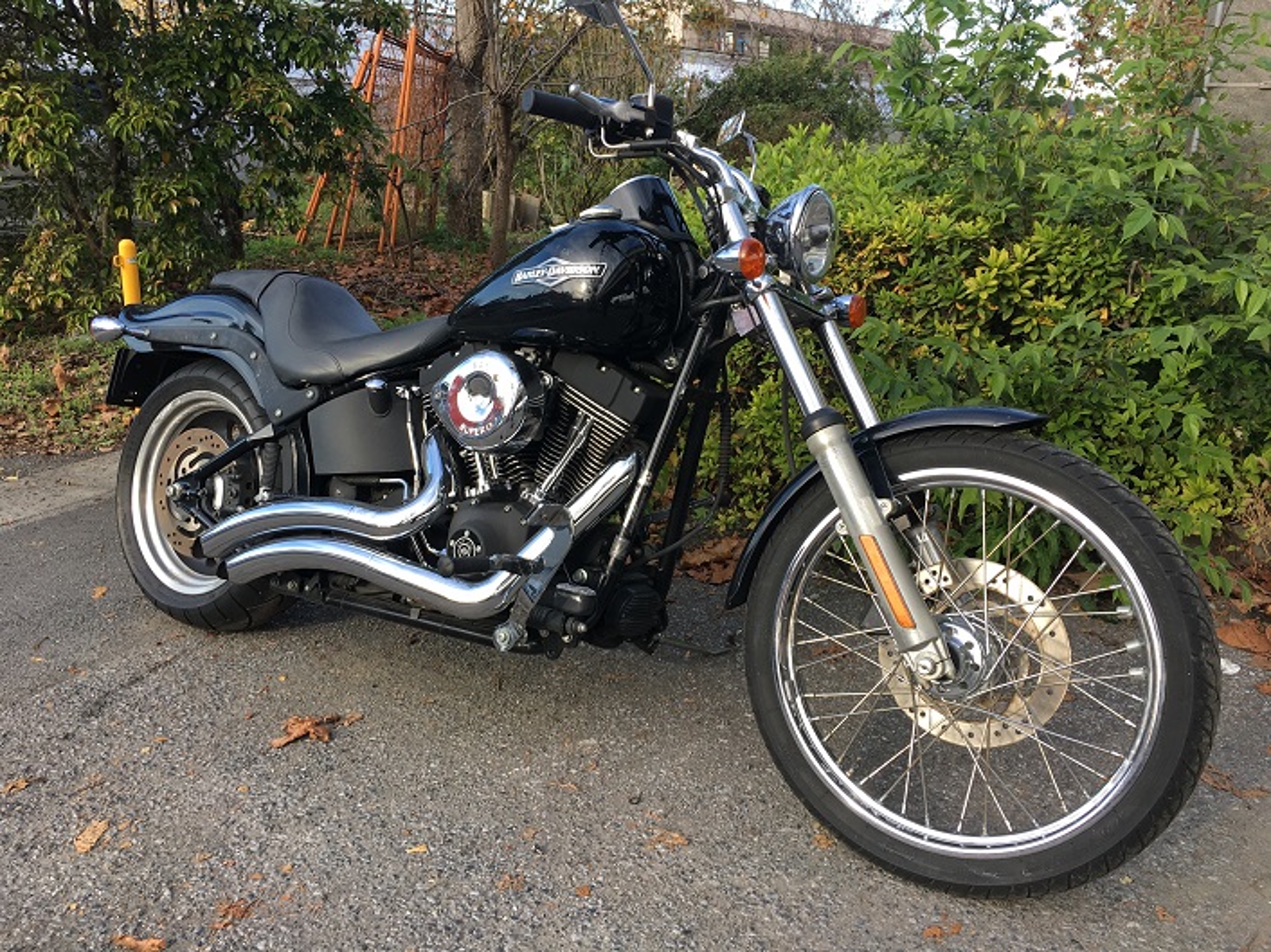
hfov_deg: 61.7
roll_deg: -2.3
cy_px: 476
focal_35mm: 29
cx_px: 636
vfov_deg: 48.2
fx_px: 1064
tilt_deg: -14.9
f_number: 2.2
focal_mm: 4.15
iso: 25
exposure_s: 1/187
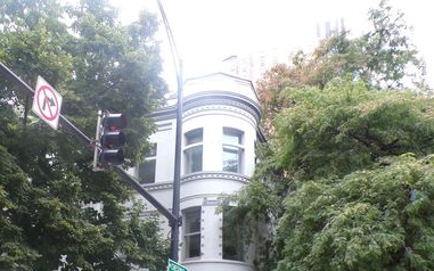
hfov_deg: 50.3
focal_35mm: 39
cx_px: 197
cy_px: 203
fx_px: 461
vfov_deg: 32.2
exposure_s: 1/70
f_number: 4.6
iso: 100
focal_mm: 5
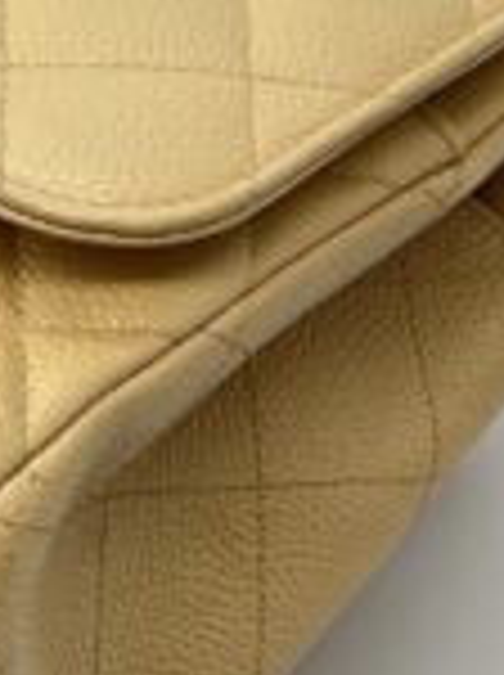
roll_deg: +12.4
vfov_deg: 11.1
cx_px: -279
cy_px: 356
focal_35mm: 178
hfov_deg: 8.1
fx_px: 3465
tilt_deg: -44.7
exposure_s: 1/161
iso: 40
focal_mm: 5.7
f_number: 1.5
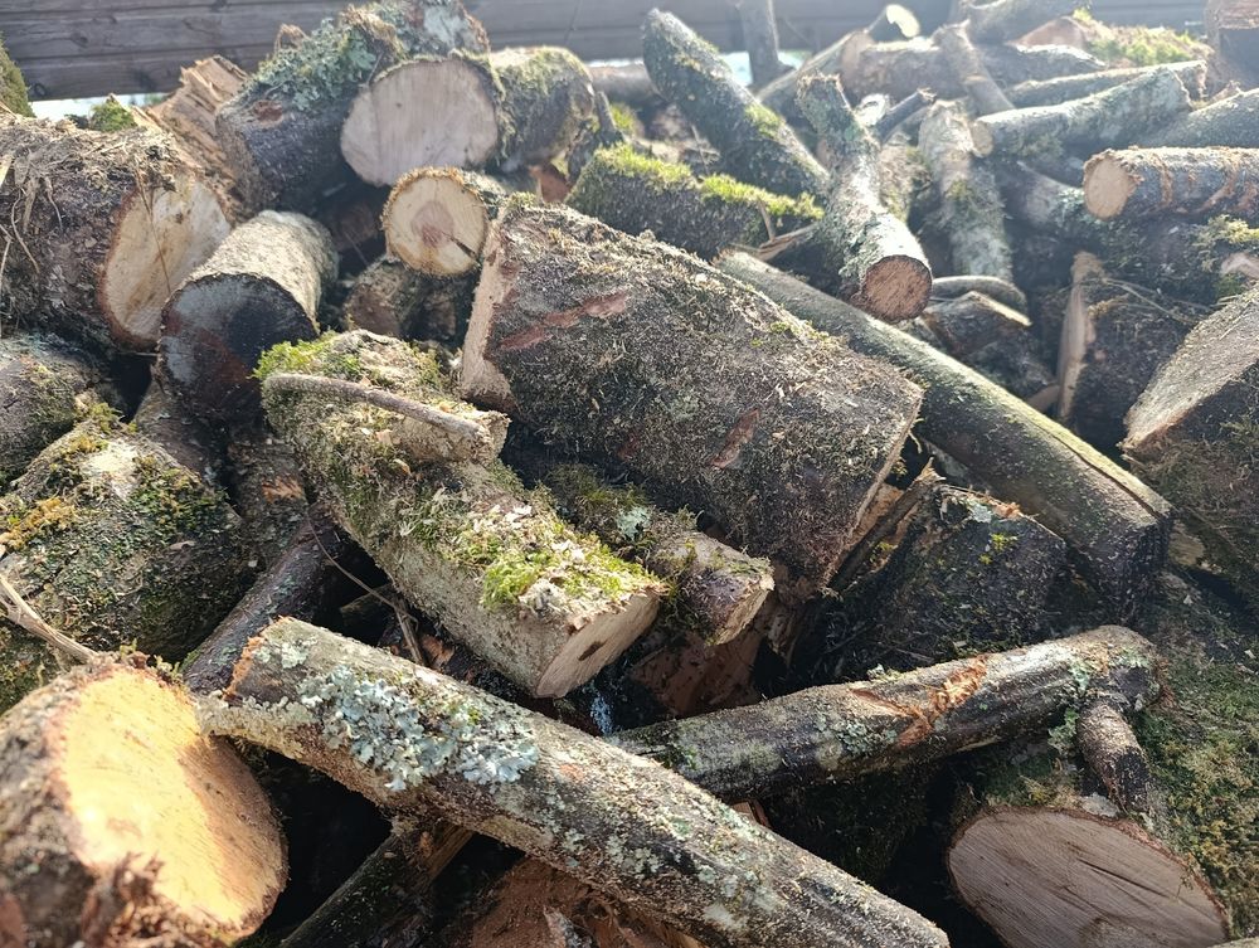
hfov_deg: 73.8
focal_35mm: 23
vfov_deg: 59.0
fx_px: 838
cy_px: 474
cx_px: 630
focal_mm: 6.11
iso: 59
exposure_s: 1/100
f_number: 1.65
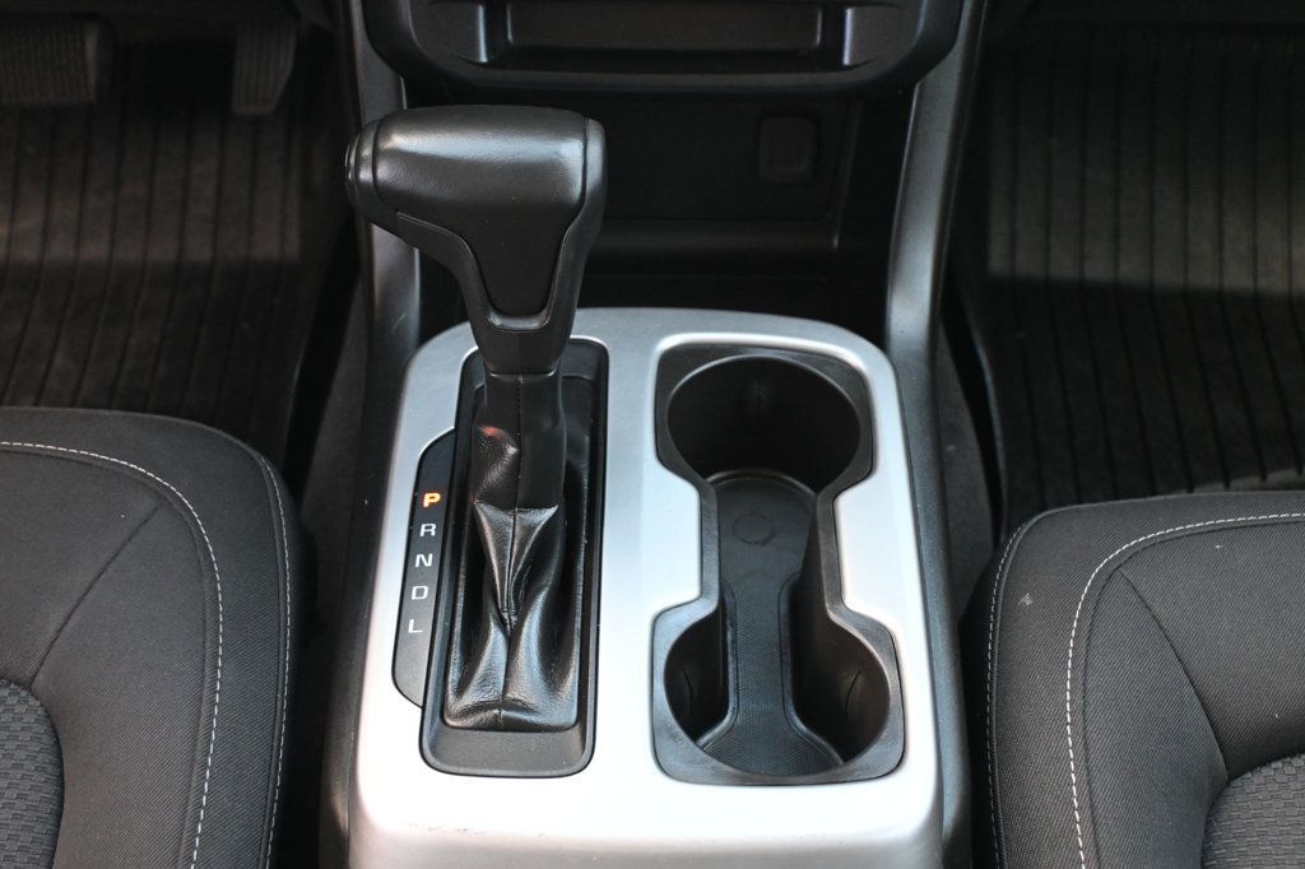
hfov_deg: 40.5
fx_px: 1767
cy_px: 434
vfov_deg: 27.6
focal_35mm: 49
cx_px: 652
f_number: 5
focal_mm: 32.5
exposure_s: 1/125
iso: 2000
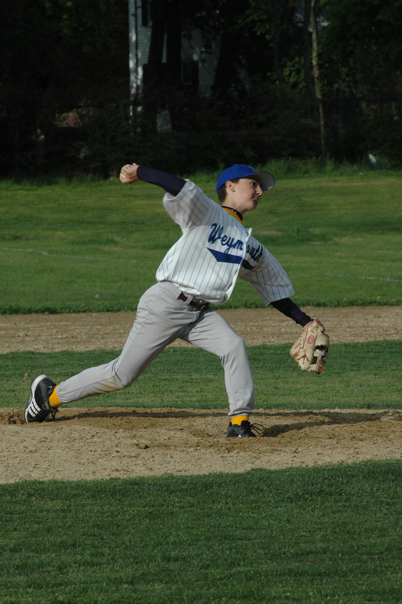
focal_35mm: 315
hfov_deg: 4.4
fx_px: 5286
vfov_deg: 6.5
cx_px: 201
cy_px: 302
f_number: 14
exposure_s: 1/640
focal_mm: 210
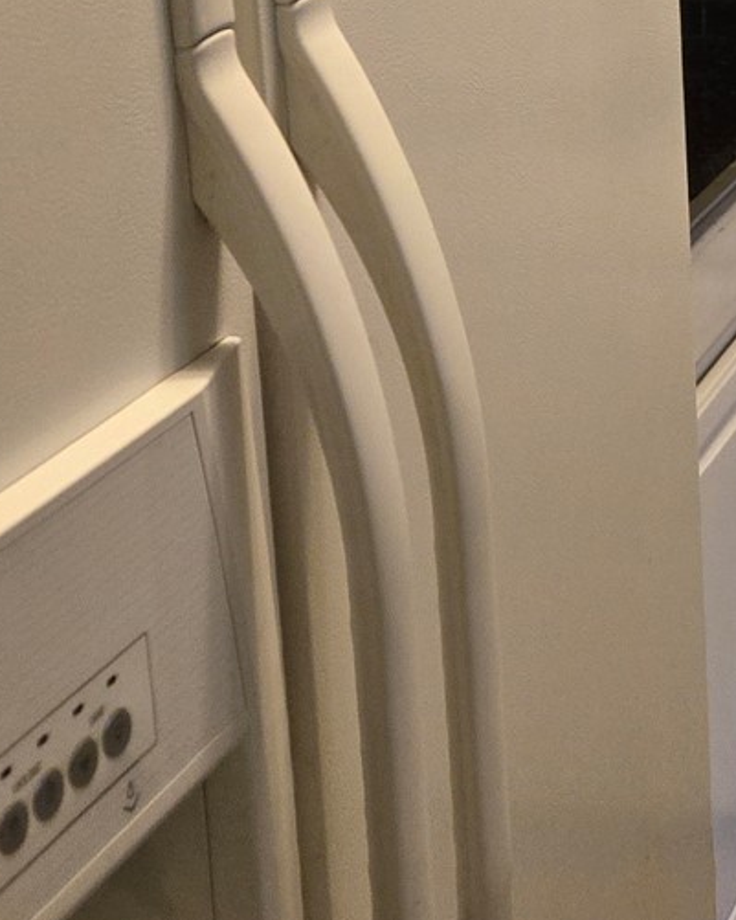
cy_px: 7
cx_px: 1353
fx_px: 2341
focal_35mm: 86
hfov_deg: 15.3
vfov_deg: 21.5
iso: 640
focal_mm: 5.4
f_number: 1.8
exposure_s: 1/120
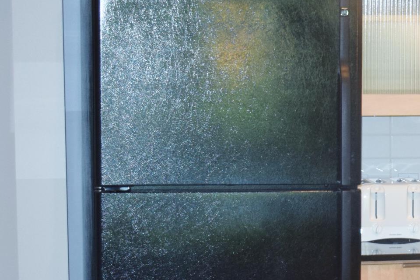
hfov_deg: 12.9
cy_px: 218
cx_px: 643
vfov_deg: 9.1
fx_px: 1750
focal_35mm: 150
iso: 800
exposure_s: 1/80
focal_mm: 32
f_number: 4.5
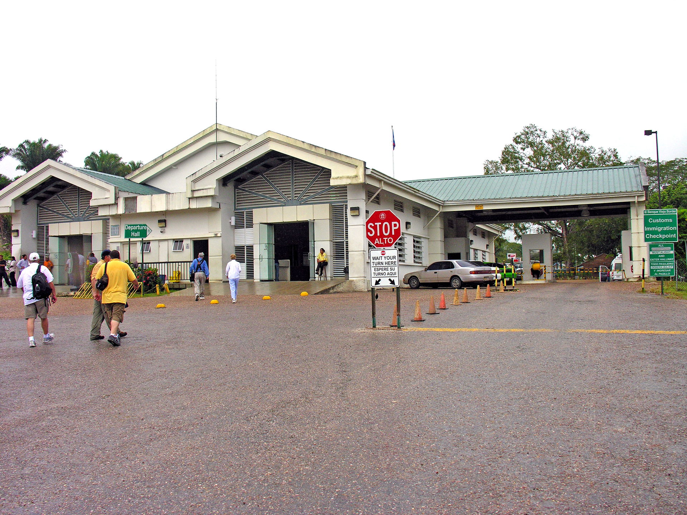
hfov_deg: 52.6
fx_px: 695
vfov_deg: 40.7
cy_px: 258
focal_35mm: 35
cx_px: 344
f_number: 4
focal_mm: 8.9
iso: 100
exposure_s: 1/698
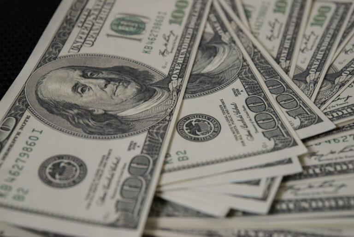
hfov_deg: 33.4
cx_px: 177
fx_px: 590
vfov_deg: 22.7
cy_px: 118
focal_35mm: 60
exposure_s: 1/160
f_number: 8
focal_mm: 60
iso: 160
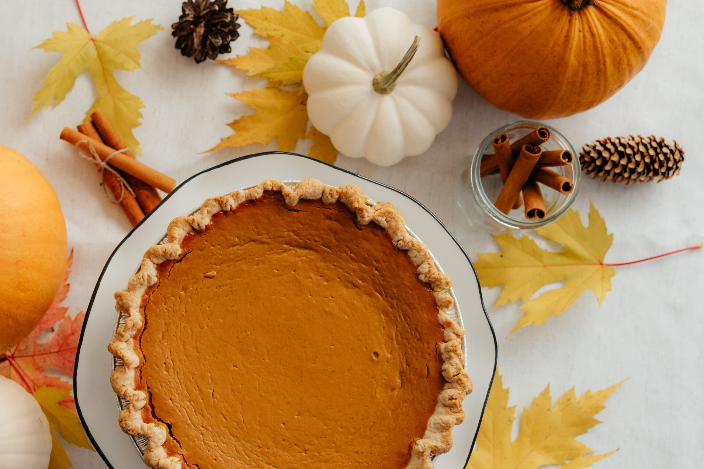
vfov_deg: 20.3
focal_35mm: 67
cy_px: 251
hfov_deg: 29.9
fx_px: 1310
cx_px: 235
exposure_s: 1/320
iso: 500
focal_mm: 50
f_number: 4.5
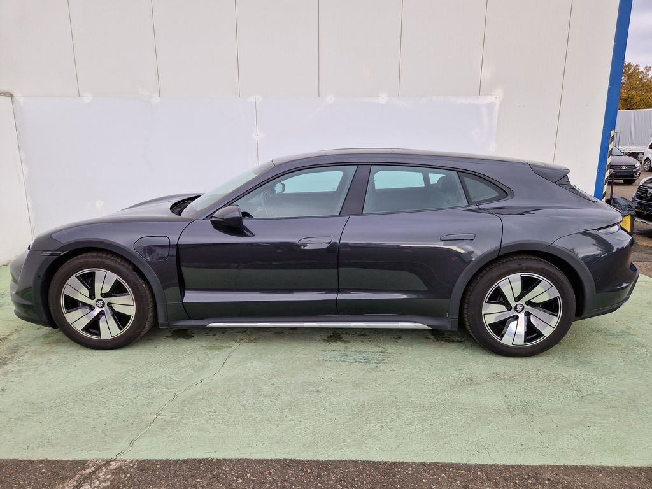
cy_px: 244
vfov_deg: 58.9
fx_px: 433
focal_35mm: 23
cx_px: 326
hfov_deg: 73.9
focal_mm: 5.4
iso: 50
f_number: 1.8
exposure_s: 1/340
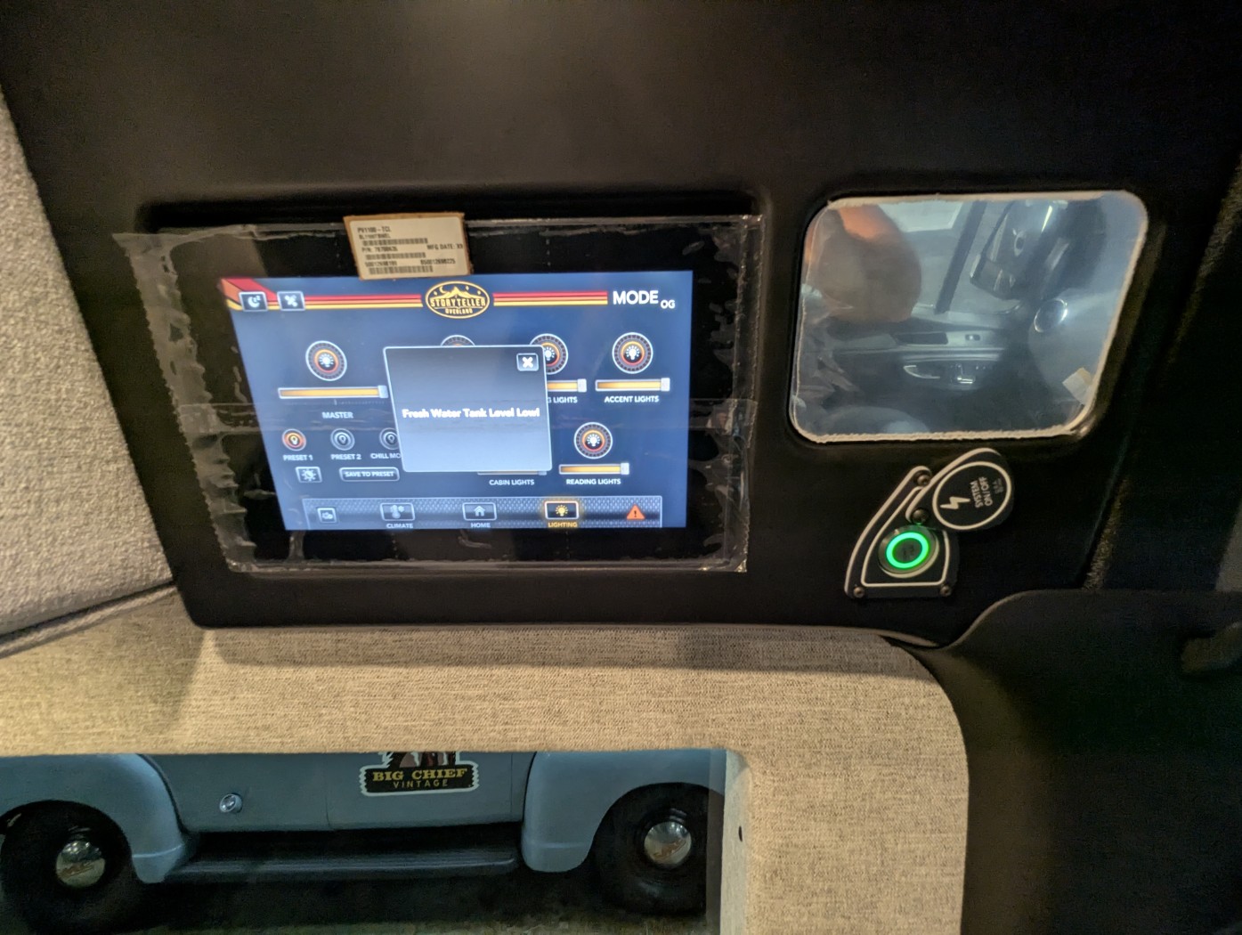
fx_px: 575
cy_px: 468
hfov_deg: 94.4
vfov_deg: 78.2
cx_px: 621
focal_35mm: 16
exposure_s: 1/27.6
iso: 119
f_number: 2.2
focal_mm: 2.35
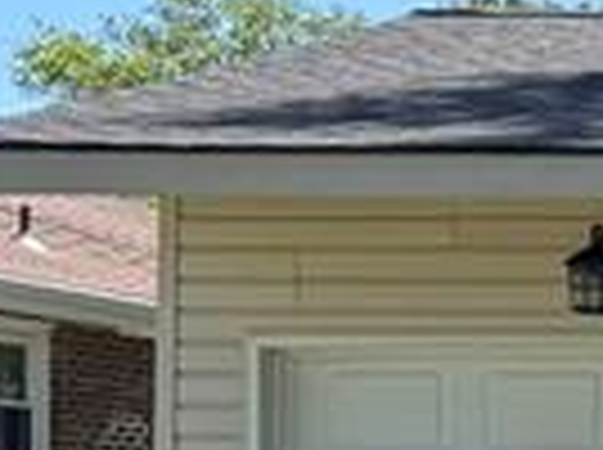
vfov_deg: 7.9
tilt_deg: -1.2
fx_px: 3199
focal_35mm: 184
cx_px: 1948
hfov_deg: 8.5
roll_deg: -0.3
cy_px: 590
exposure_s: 1/1112
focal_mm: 6.76
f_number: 1.78
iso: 80
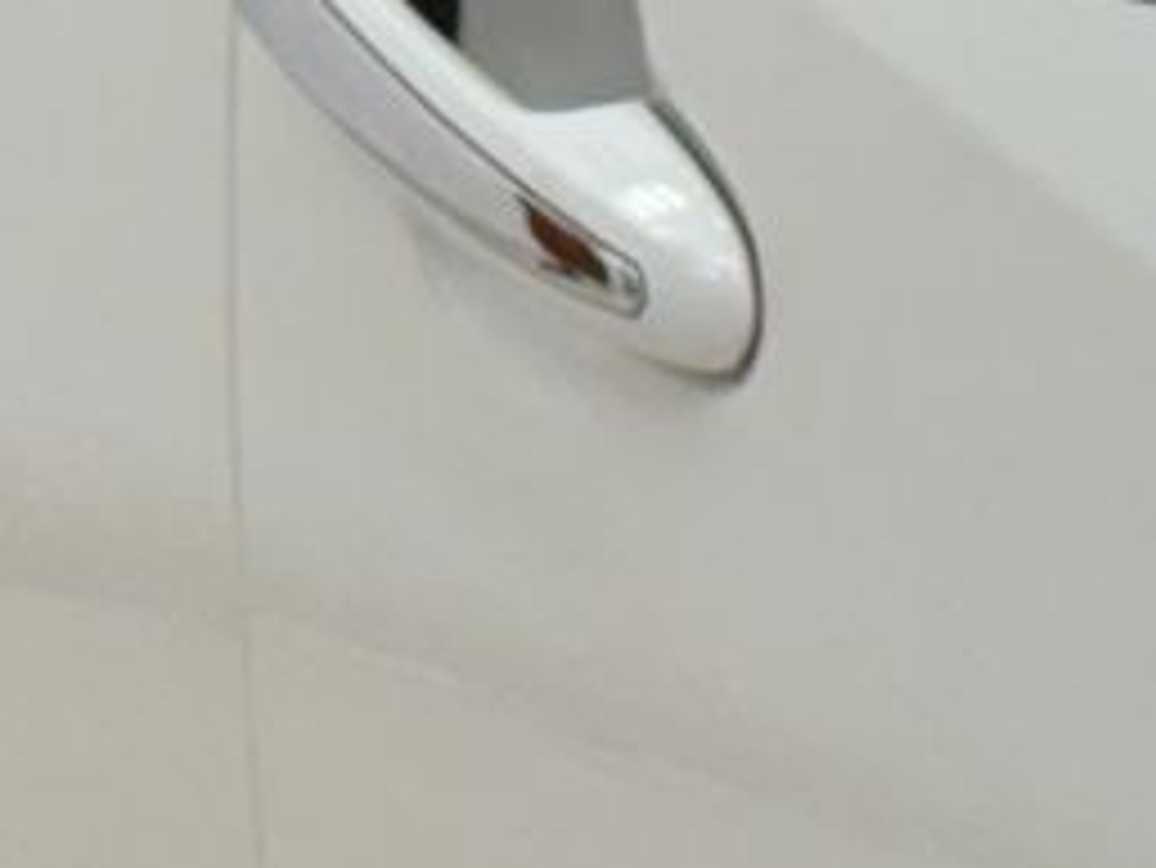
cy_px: -720
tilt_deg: -10.8
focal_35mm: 359
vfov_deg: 4.1
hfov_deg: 5.4
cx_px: 2690
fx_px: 11994
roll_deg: +1.4
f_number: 1.78
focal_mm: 6.76
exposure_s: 1/184
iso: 100
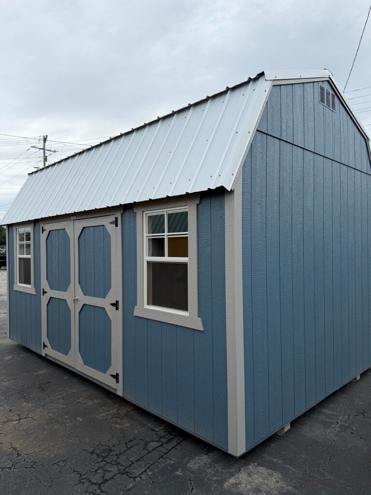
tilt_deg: -1.7
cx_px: 186
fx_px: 343
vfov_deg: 71.6
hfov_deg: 56.8
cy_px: 248
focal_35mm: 24
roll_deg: +2.2
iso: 80
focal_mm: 6.76
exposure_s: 1/3759
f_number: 1.78
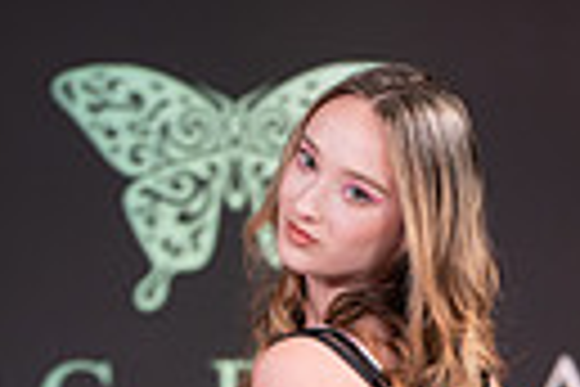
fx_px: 5912
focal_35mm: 367
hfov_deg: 5.6
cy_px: 999
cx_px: 308
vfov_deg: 3.7
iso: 2000
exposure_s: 1/400
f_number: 5.6
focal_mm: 105
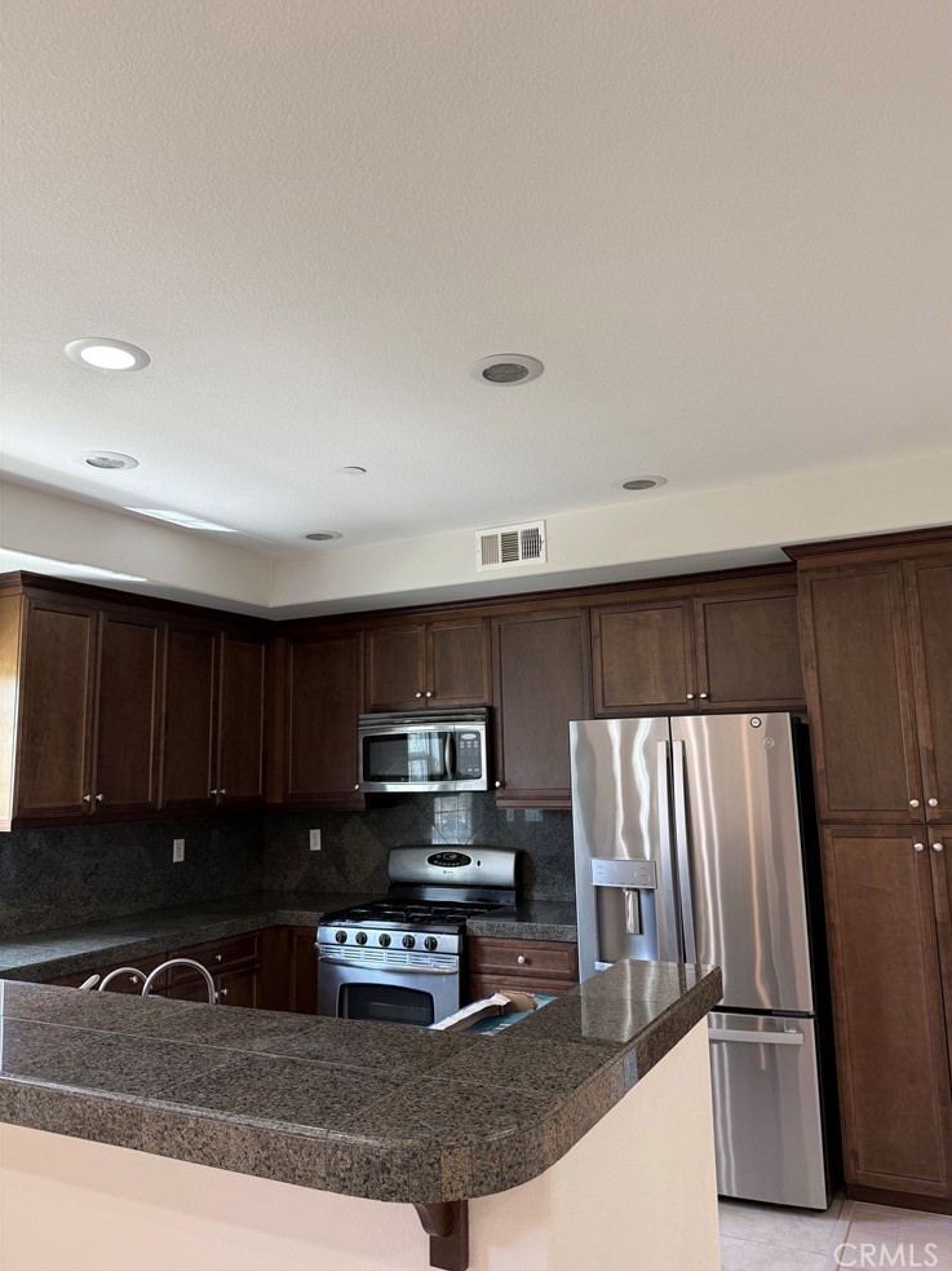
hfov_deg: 54.9
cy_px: 612
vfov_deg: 69.4
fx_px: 917
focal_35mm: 25
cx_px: 495
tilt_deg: +11.4
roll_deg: +2.0
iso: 125
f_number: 1.78
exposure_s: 1/60
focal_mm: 6.76
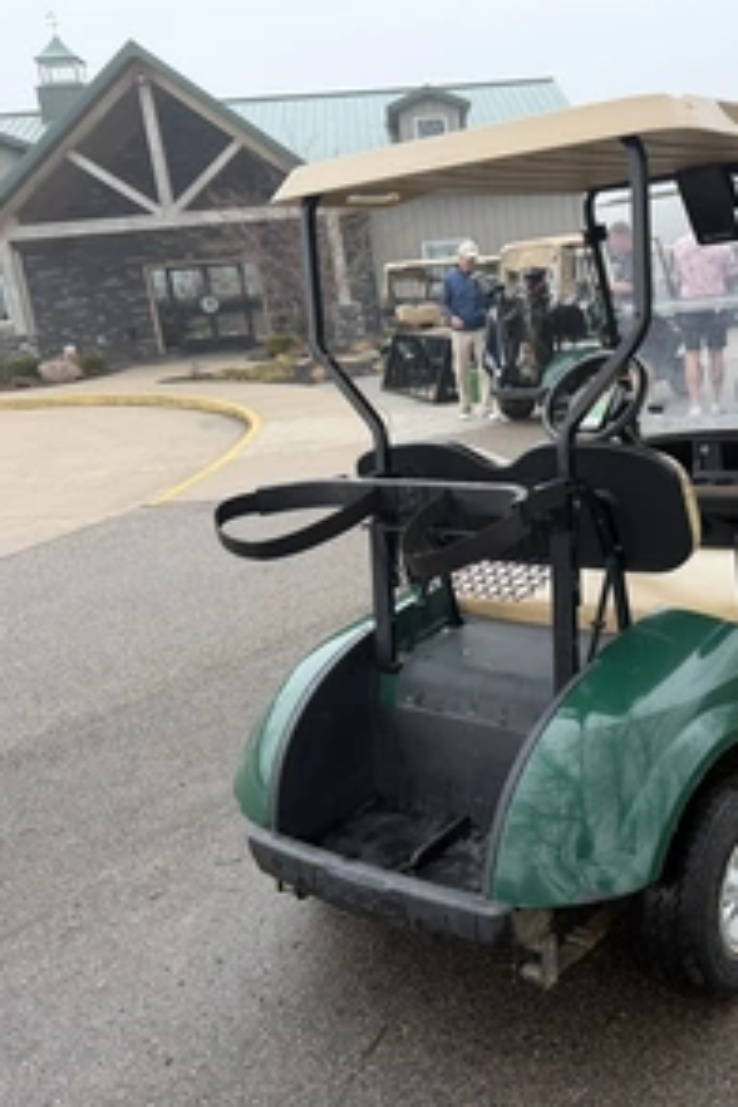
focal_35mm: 34
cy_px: 546
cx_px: 595
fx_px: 1045
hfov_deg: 37.4
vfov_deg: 55.8
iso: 100
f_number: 1.78
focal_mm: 6.76
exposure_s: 1/831
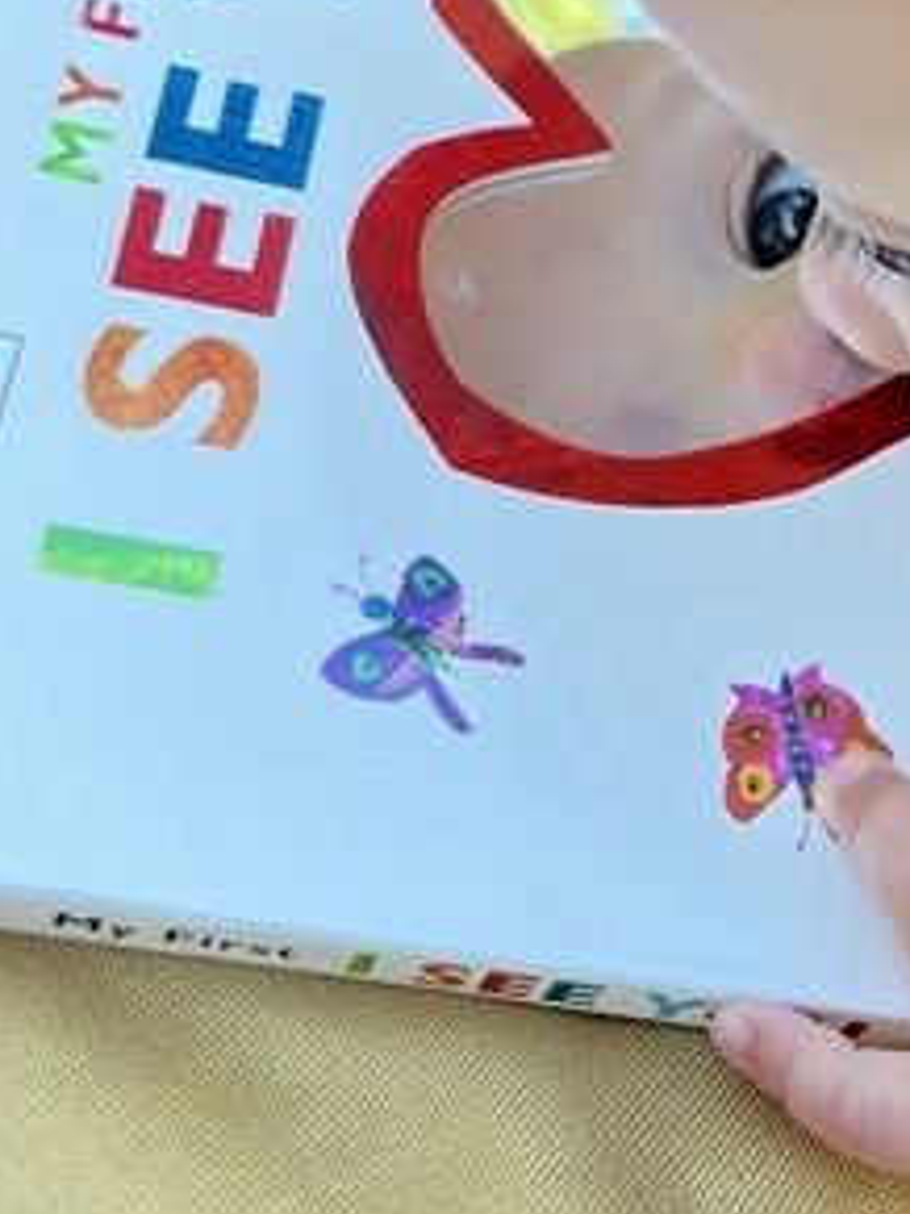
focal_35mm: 72
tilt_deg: -54.5
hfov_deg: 19.5
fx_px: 2526
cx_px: 1019
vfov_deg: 26.2
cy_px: 129
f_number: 1.5
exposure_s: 1/121
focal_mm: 5.7
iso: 100
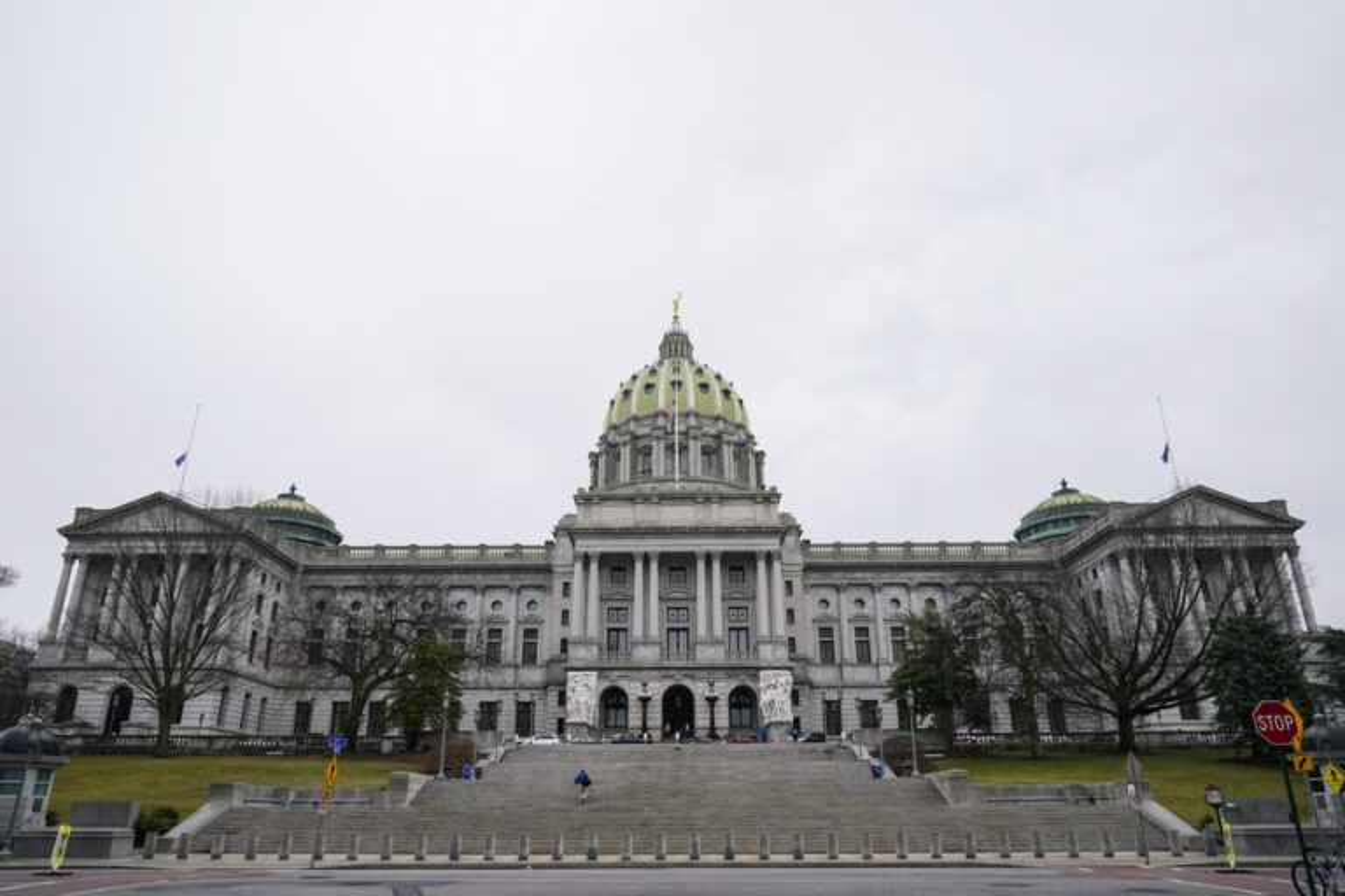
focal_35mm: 24
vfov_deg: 53.1
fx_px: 897
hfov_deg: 73.7
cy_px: 448
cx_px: 672
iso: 320
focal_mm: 24
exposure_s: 1/160
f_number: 10
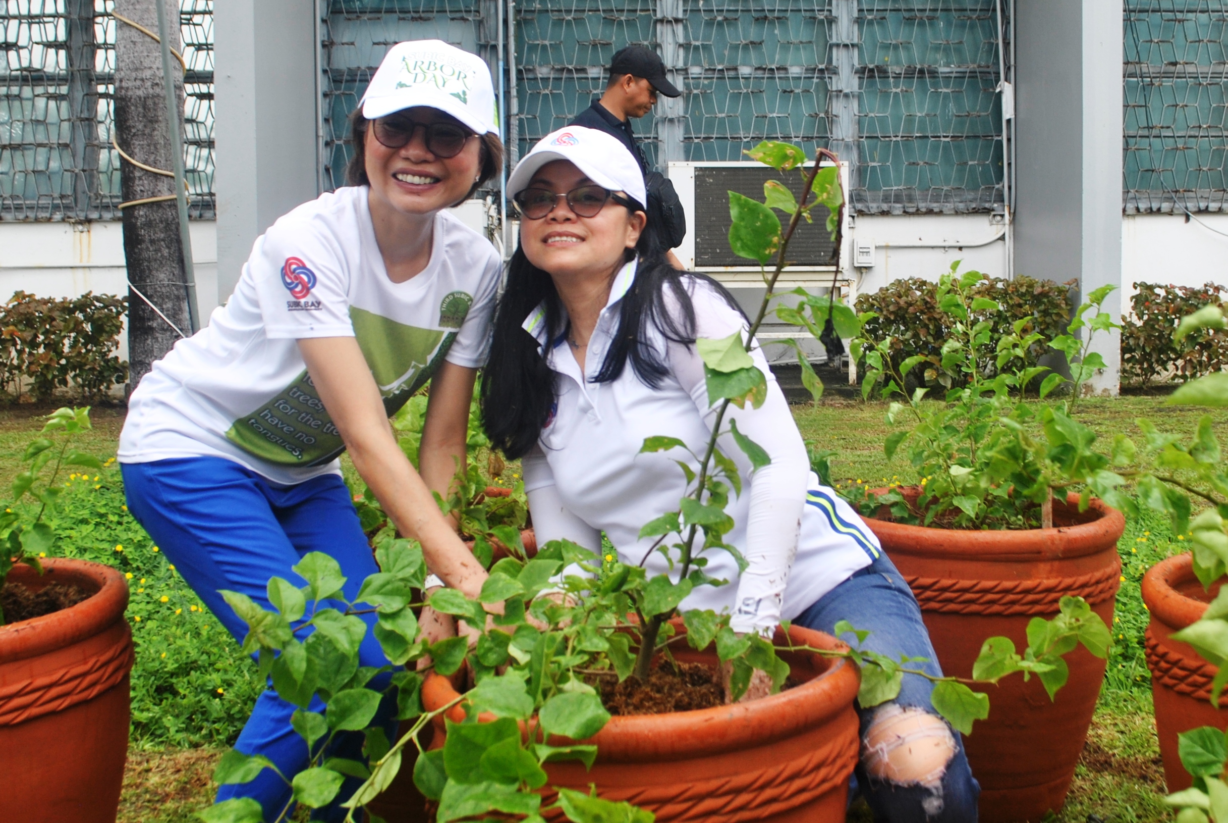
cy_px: 412
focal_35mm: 27
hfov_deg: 67.3
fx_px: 922
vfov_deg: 48.1
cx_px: 614
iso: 125
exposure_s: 1/125
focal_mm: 18
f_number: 5.6
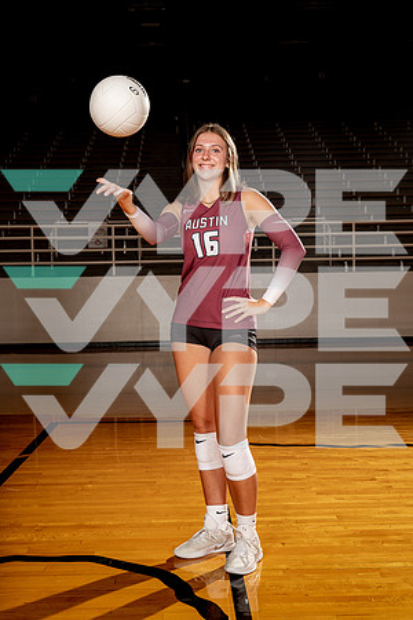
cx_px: 206
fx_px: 809
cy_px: 310
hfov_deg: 28.6
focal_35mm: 47
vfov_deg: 41.9
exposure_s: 1/250
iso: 100
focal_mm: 47
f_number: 8
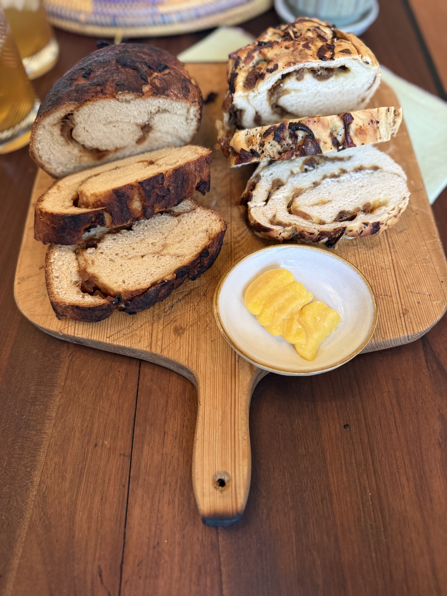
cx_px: 224
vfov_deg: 71.6
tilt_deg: -60.4
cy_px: 298
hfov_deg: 56.8
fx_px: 413
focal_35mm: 24
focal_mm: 6.76
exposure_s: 1/60
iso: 320
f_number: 1.78
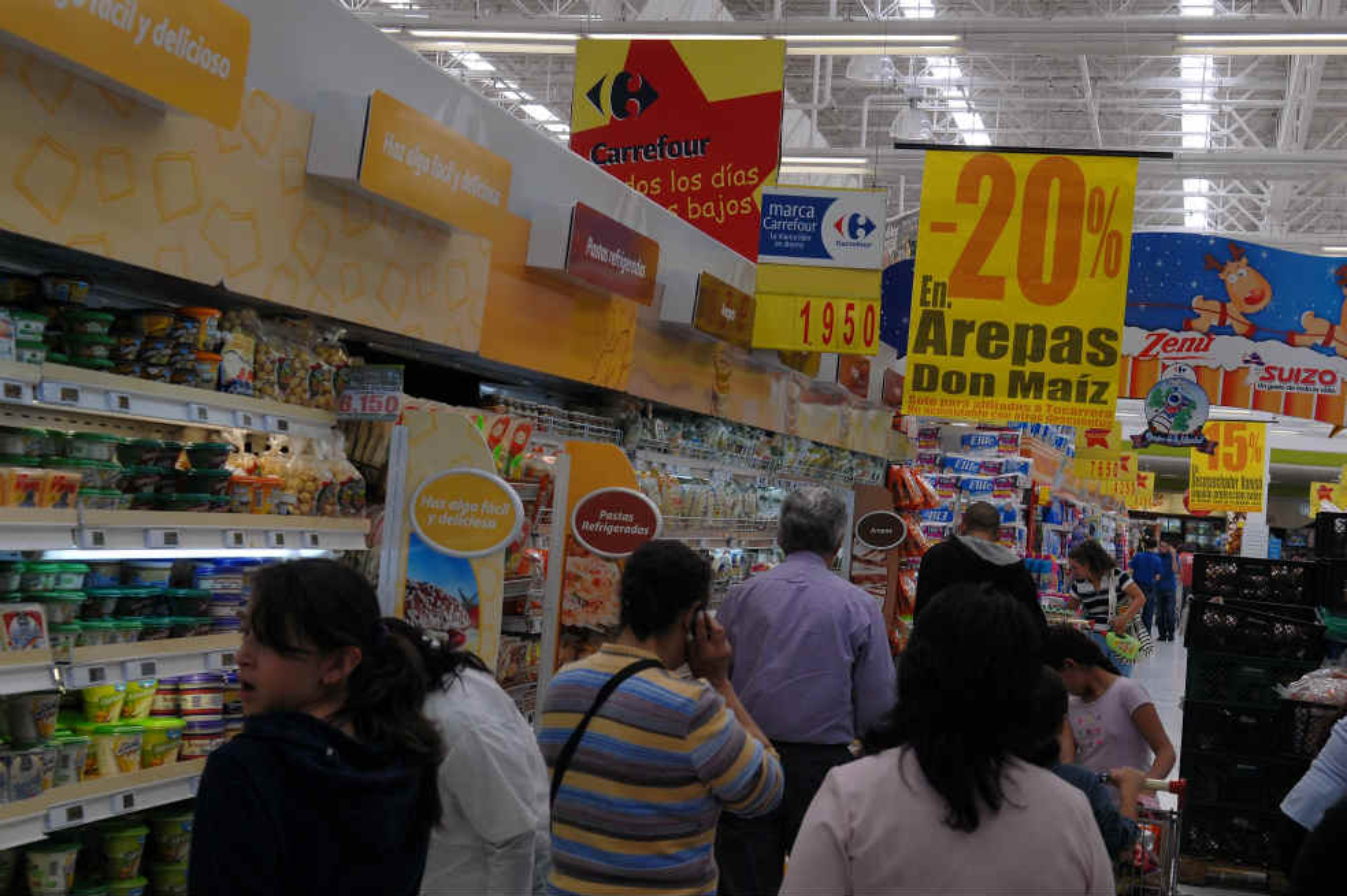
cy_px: 448
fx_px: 1963
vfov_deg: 25.7
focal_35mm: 52
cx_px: 674
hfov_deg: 37.9
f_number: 5
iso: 250
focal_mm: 35
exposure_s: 1/160
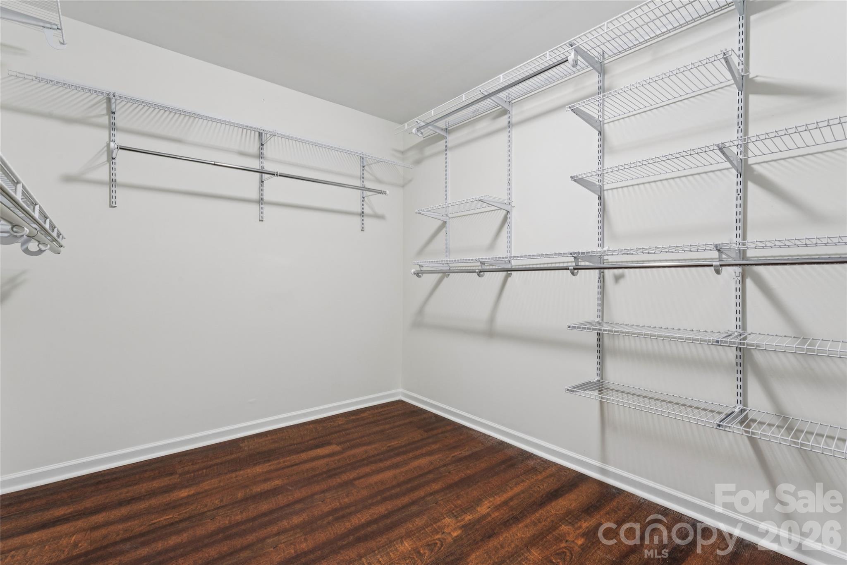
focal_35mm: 17
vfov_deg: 71.7
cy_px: 282
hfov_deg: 94.6
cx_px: 424
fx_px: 391
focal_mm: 16.6
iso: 100
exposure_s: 1.3
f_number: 13
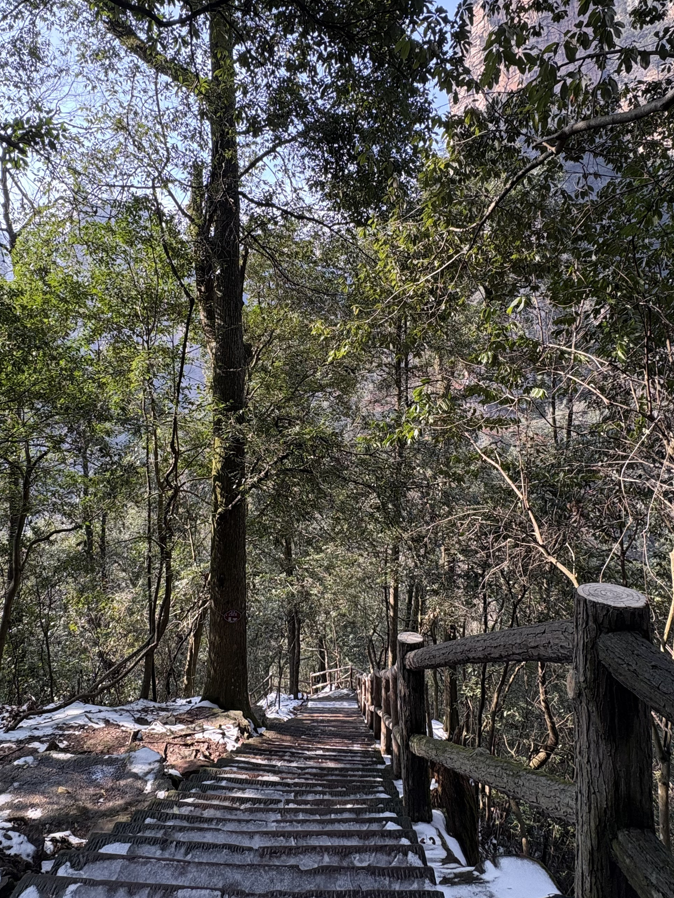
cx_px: 288
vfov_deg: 76.2
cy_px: 409
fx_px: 571
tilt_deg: -3.4
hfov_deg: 60.8
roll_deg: +0.8
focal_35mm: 22
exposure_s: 1/179
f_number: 2.2
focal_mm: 2.22
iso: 64
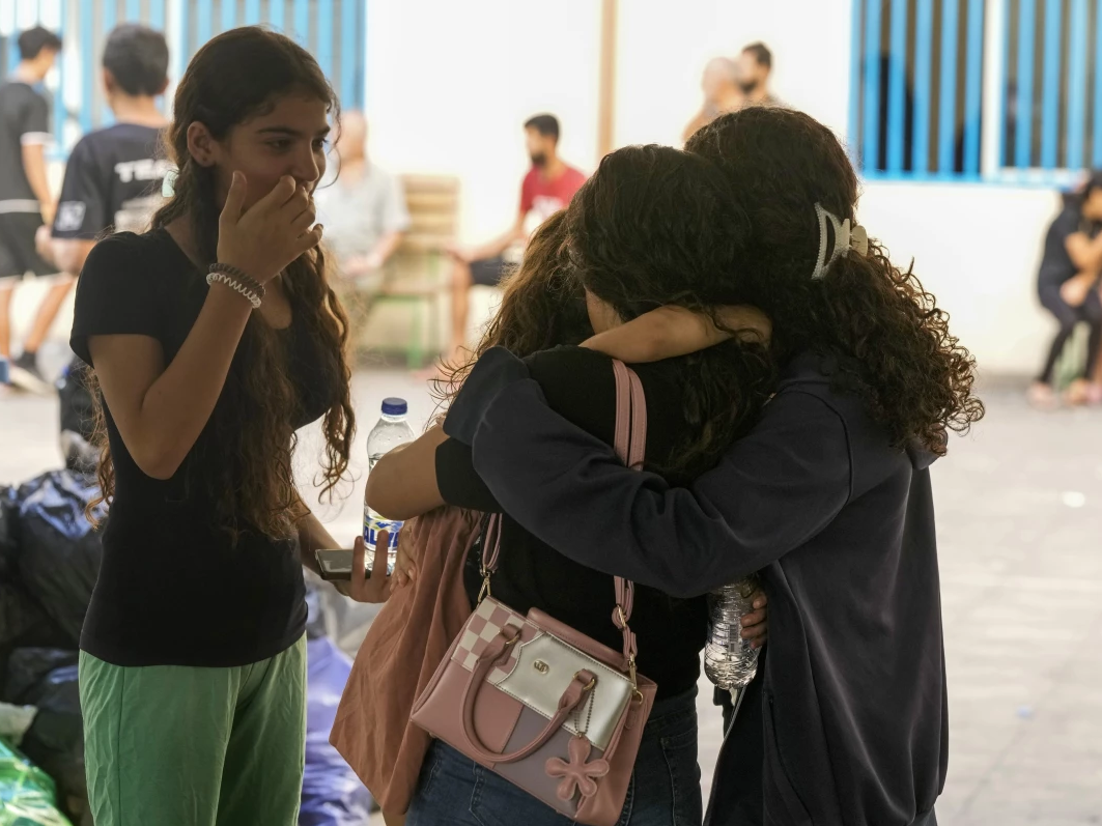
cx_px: 559
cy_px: 412
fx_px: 3629
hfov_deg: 17.3
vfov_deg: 13.0
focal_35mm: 114
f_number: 5
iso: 1600
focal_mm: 105
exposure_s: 1/250
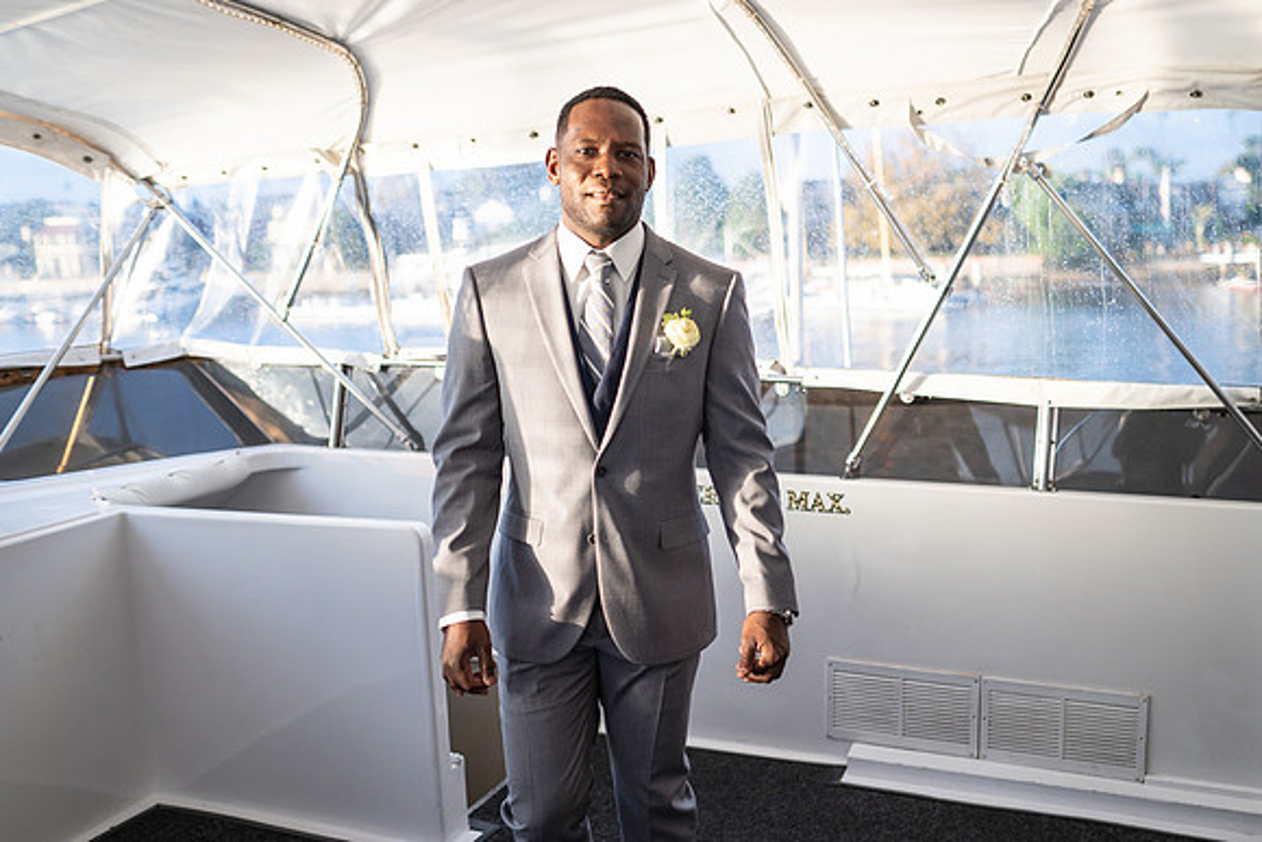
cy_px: 402
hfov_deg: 59.8
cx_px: 742
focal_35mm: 31
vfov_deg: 42.2
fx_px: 1090
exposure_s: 1/1000
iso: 125
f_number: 1.4
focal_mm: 24
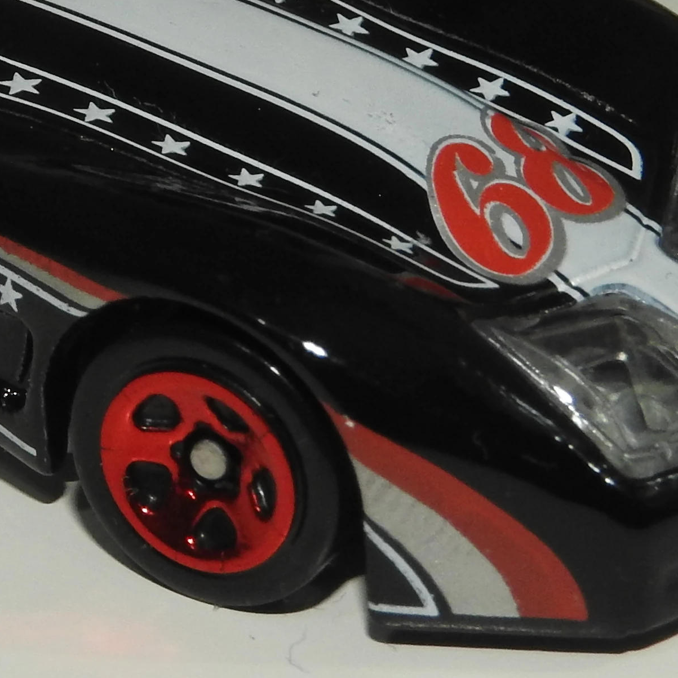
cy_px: 166
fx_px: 4875
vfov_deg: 7.9
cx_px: -107
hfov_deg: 7.9
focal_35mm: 220
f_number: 5.3
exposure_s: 1/30
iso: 200
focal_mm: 11.6
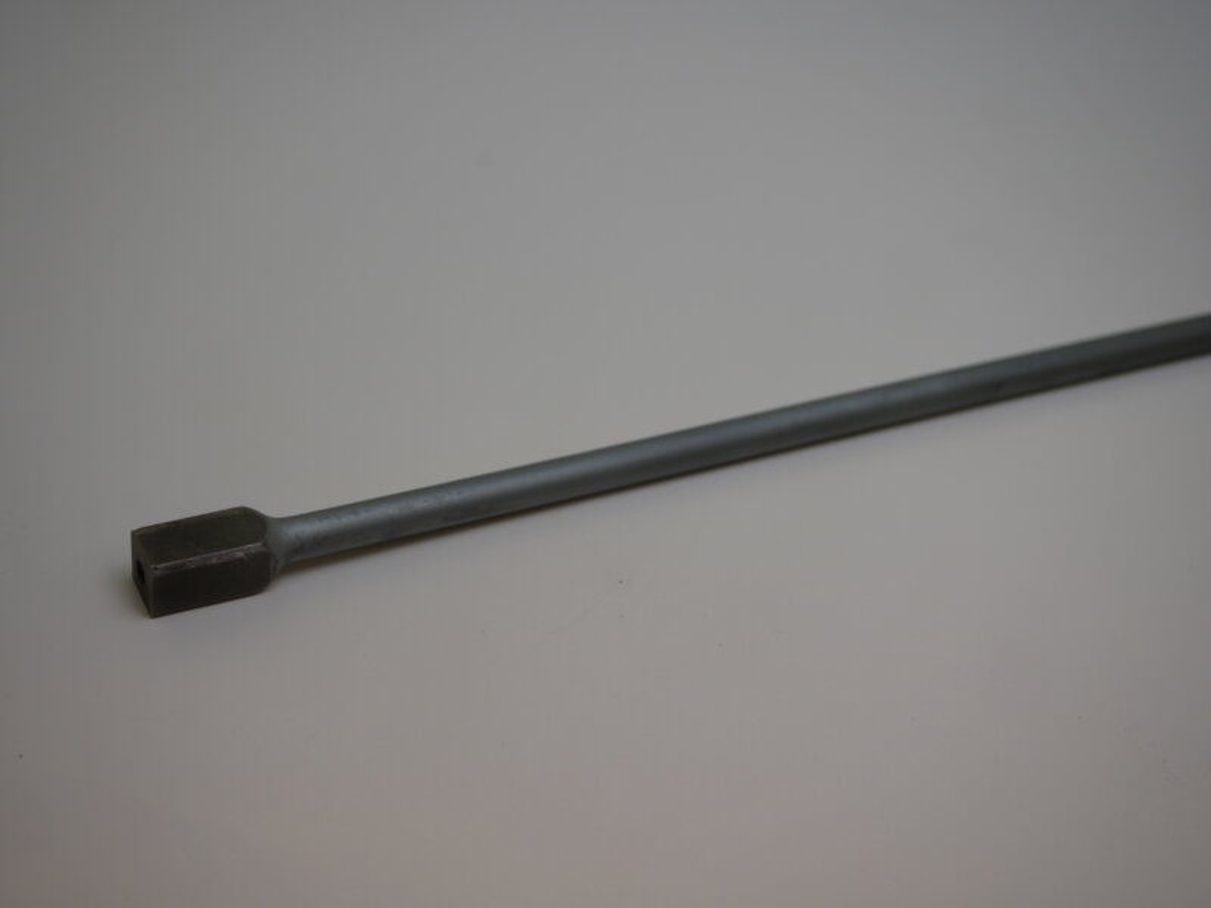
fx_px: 2099
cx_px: 606
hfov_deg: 32.2
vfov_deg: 24.4
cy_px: 454
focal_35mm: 60
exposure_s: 1/250
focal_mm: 30
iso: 200
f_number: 4
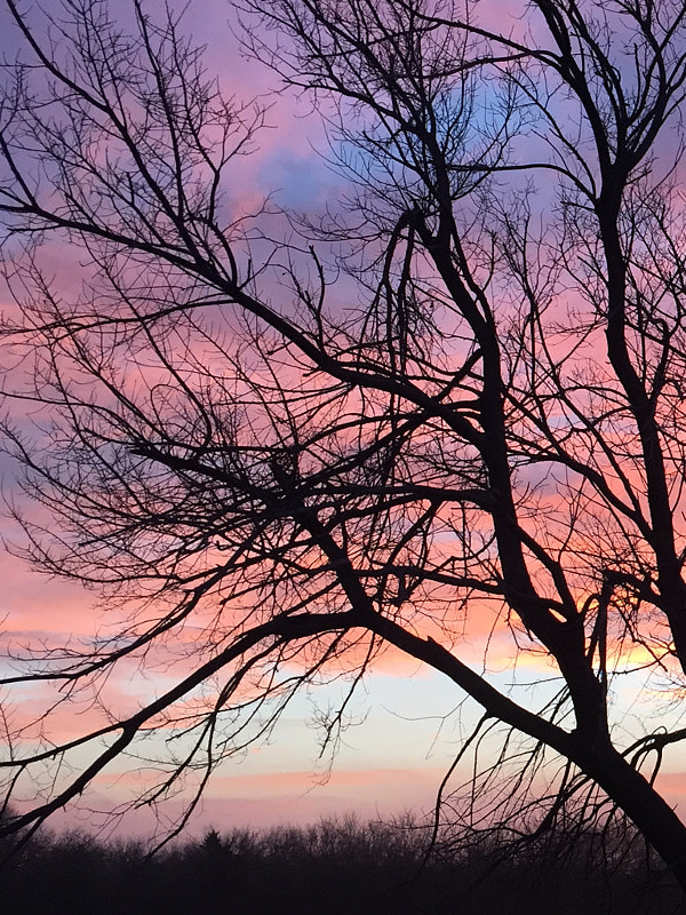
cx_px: 833
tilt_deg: +16.8
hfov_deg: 23.0
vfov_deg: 33.2
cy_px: 441
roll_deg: -2.3
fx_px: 1533
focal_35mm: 58
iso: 32
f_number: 2.2
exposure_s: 1/40
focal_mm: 4.15
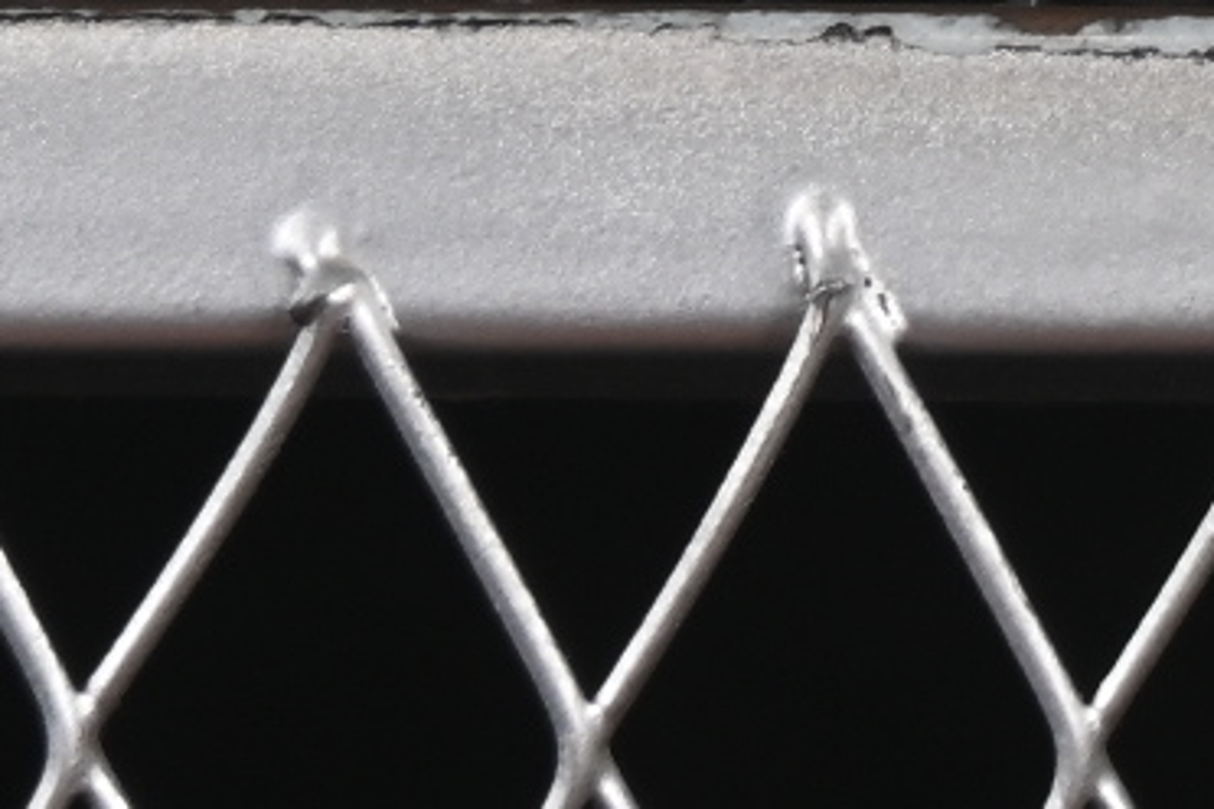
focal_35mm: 562
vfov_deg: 2.4
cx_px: 3345
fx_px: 18950
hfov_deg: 3.6
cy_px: -1879
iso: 160
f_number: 7.1
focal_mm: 50
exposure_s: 1/60
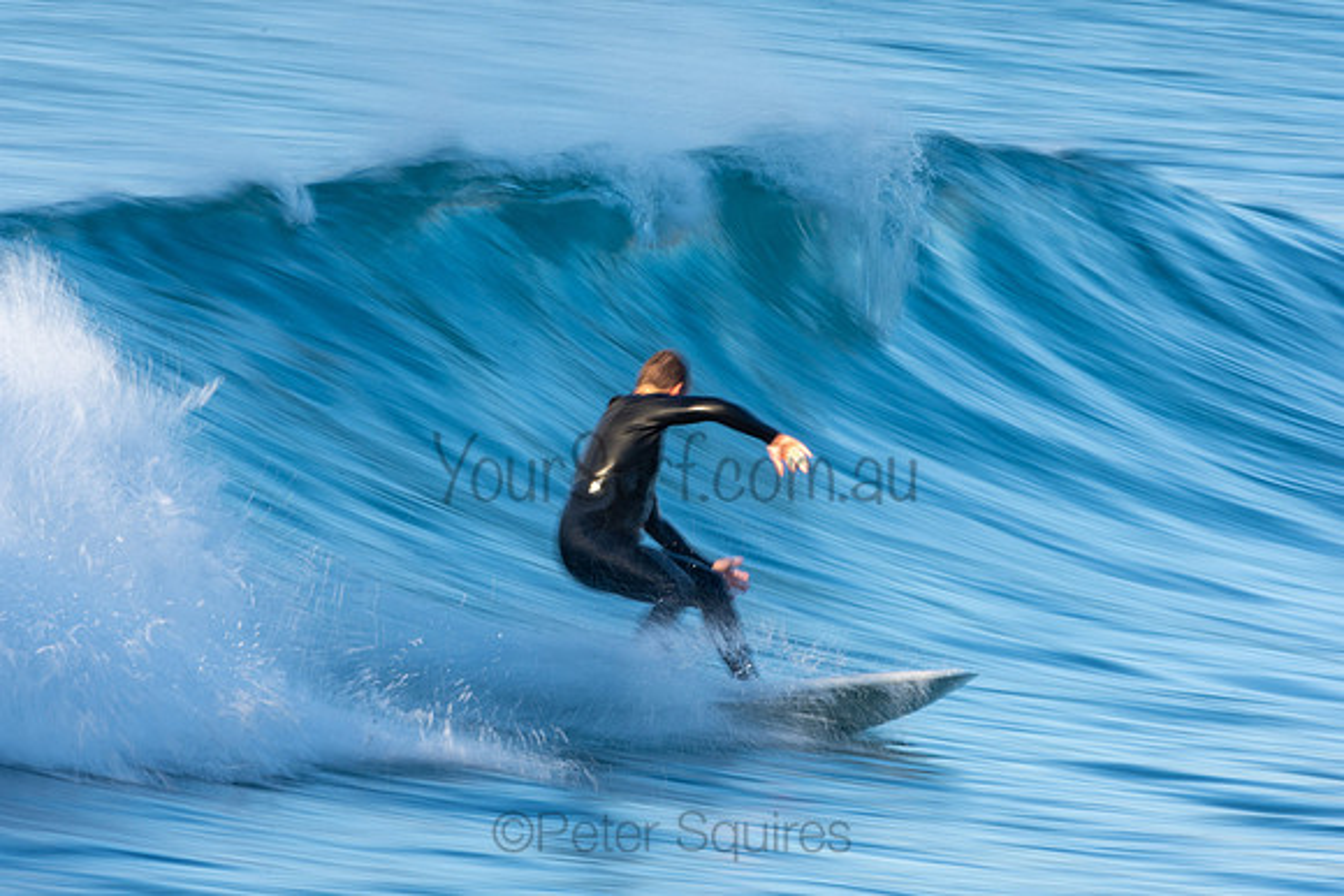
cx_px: 672
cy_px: 448
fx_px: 28005
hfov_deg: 2.7
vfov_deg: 1.8
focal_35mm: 750
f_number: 22
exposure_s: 1/20
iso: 100
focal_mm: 500
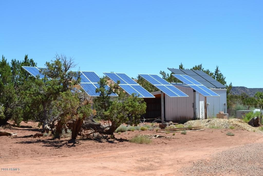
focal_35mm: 60
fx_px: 438
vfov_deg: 22.6
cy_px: 88
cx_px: 132
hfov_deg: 33.4
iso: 100
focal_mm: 40
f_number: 8
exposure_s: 1/250
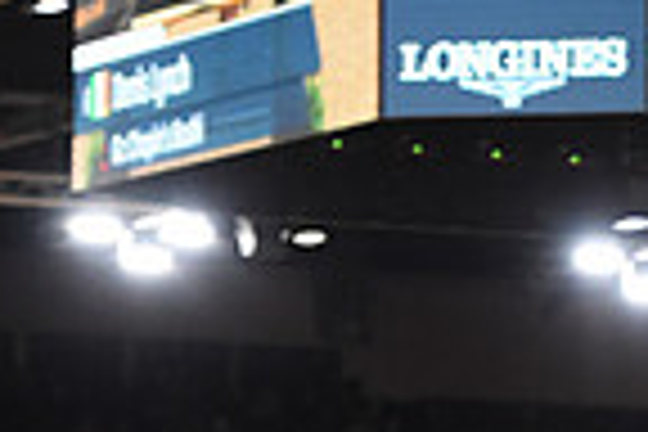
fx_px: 7397
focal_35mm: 411
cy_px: 788
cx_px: 1215
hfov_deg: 4.9
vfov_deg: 3.3
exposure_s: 1/800
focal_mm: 102
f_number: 3.5
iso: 5000
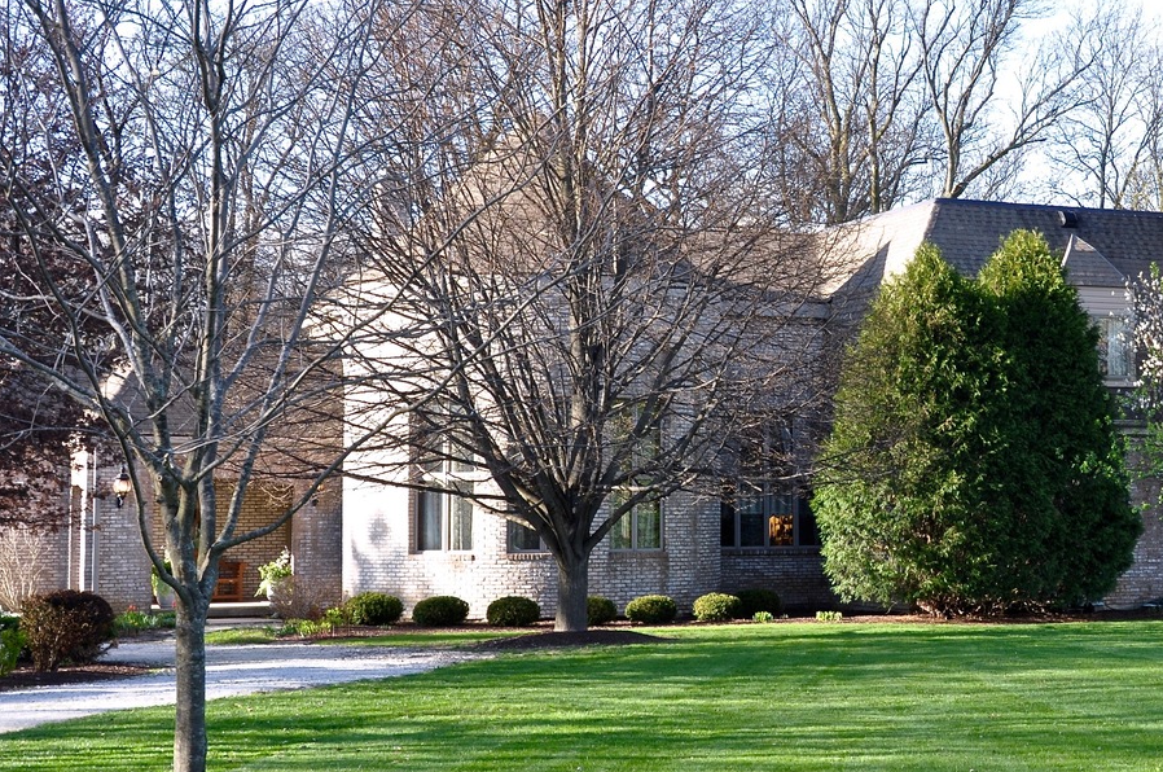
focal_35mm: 68
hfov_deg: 29.0
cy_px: 352
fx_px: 2191
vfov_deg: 20.0
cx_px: 944
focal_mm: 25
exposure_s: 1/80
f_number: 9
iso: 200
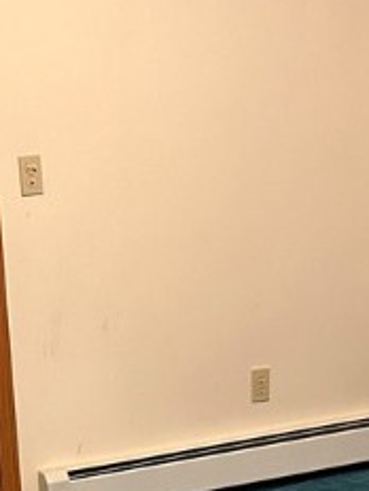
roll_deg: +3.5
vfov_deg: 21.8
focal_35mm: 86
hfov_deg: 17.0
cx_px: 59
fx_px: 1222
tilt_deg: -17.6
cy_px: 514
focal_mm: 5.7
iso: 400
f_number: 1.5
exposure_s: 1/60
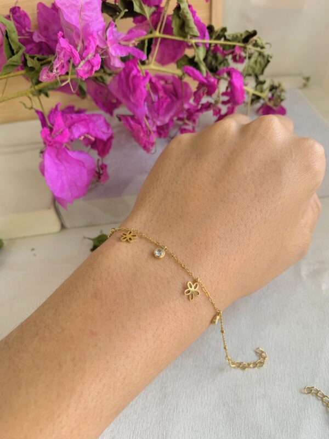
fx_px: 329
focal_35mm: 26
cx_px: 164
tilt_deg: -48.3
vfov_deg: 67.3
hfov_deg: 53.1
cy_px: 220
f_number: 1.8
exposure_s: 1/50
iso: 64
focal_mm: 4.25
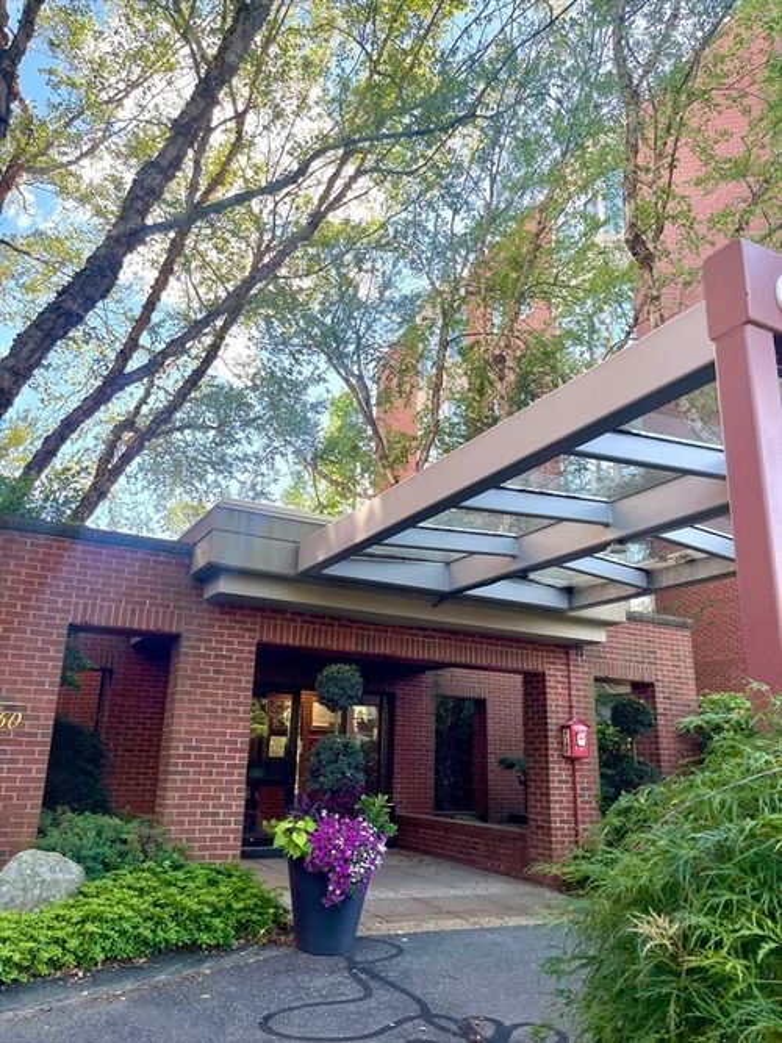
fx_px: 753
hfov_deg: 54.9
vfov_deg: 69.4
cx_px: 391
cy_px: 522
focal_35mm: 25
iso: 32
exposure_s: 1/528
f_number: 1.6
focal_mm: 5.1
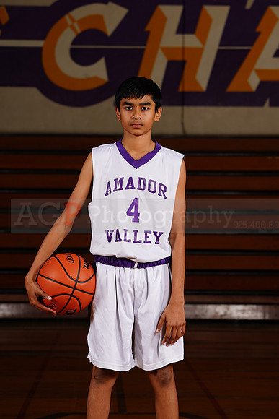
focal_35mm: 150
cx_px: 140
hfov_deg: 9.2
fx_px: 1743
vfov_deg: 13.7
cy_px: 210
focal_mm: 150
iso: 200
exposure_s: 1/200
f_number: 9
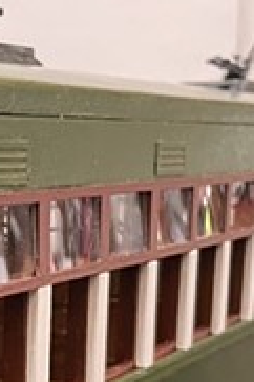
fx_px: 1007
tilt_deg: -11.2
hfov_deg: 12.9
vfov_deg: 20.7
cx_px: -213
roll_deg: +0.6
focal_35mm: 95
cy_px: 386
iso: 500
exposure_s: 1/40
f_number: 1.6
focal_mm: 4.2
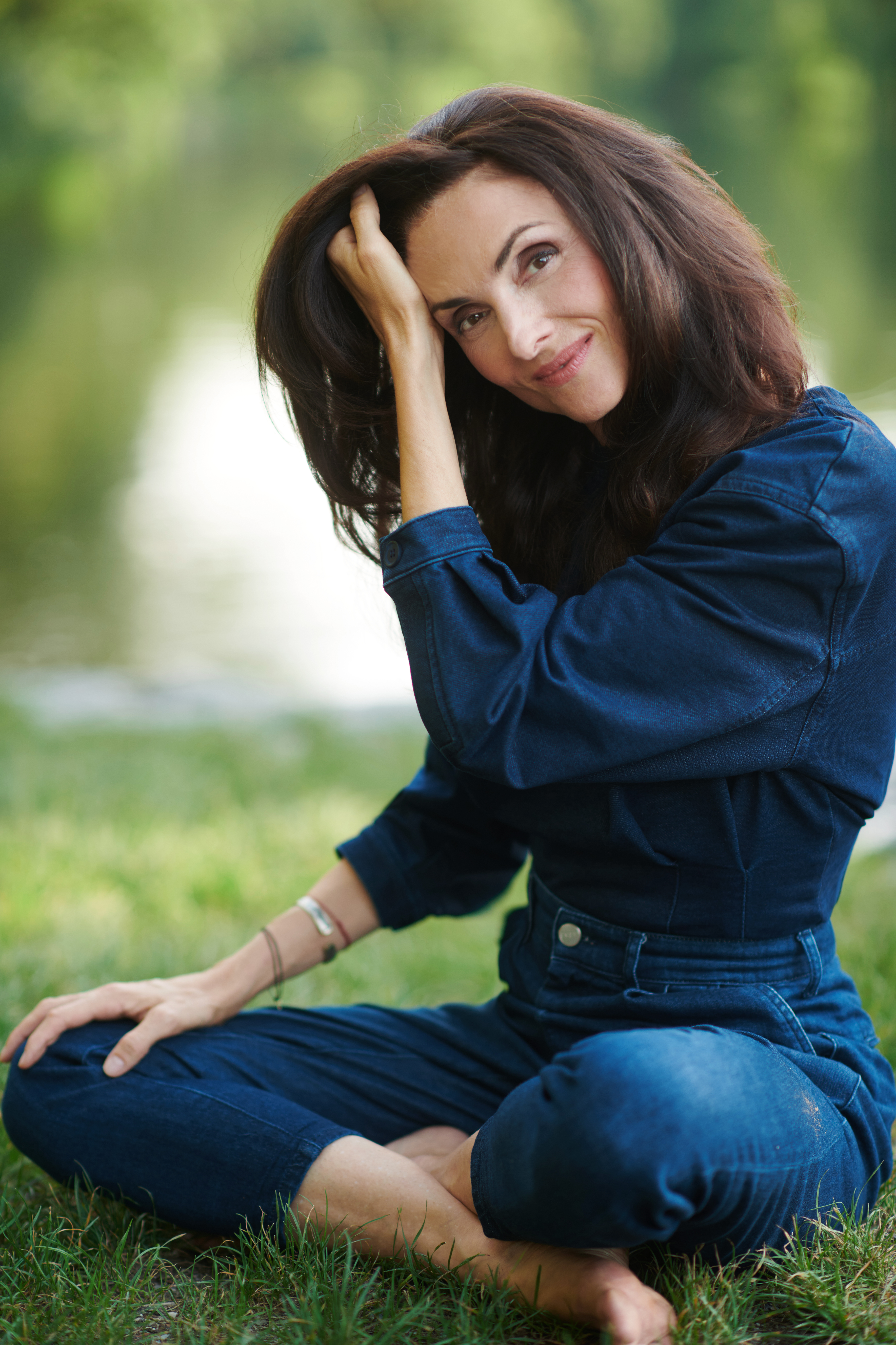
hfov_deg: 16.1
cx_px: 448
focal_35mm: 85
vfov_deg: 23.9
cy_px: 672
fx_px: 3173
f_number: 2
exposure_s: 1/500
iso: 200
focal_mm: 85
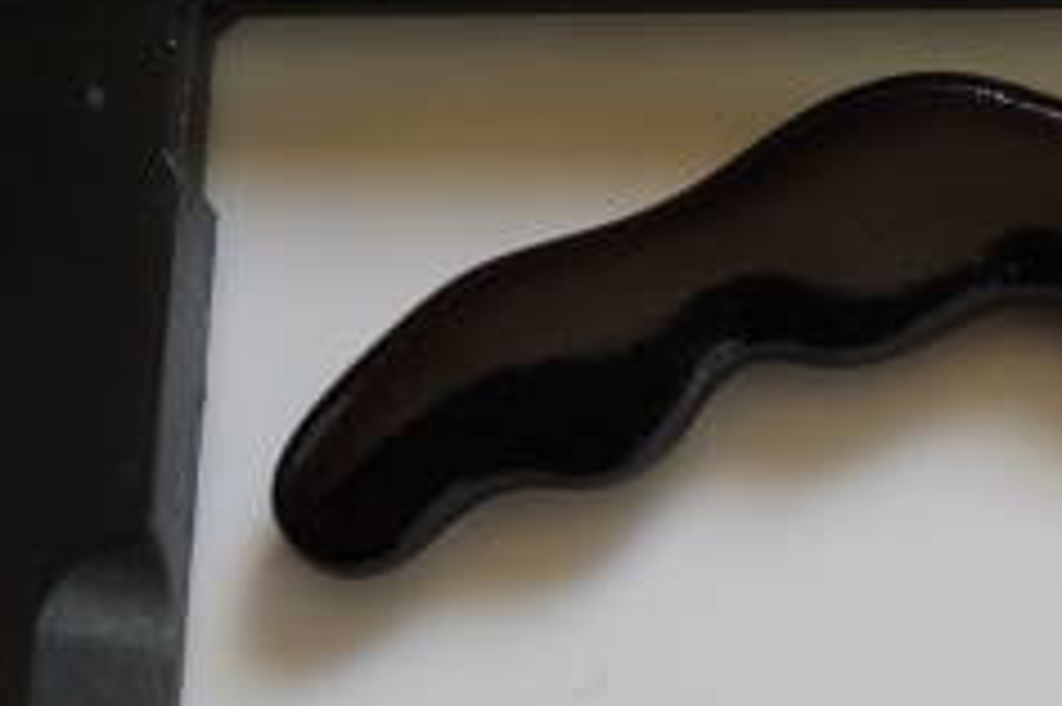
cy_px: 456
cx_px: 1076
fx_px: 3596
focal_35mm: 122
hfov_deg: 16.4
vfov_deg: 11.2
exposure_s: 1/125
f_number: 5.6
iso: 1600
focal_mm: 30
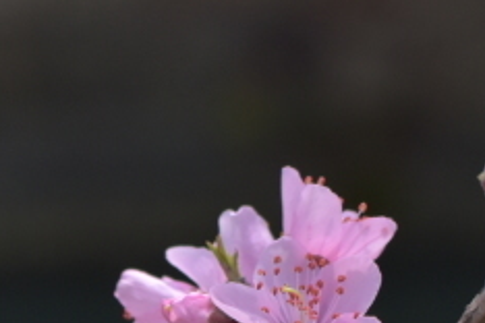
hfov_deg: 8.9
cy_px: 316
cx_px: 56
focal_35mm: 230
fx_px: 3101
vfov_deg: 6.0
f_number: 3.5
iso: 180
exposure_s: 1/4000
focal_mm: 35
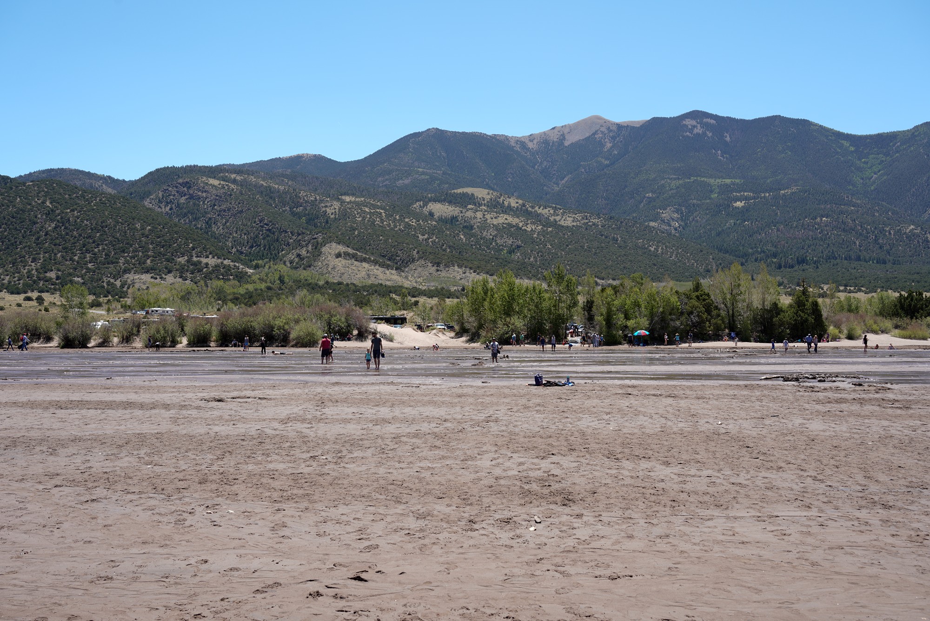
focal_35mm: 38
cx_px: 465
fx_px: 982
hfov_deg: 50.7
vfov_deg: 35.1
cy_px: 310
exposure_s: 1/160
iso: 80
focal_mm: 38
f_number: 8
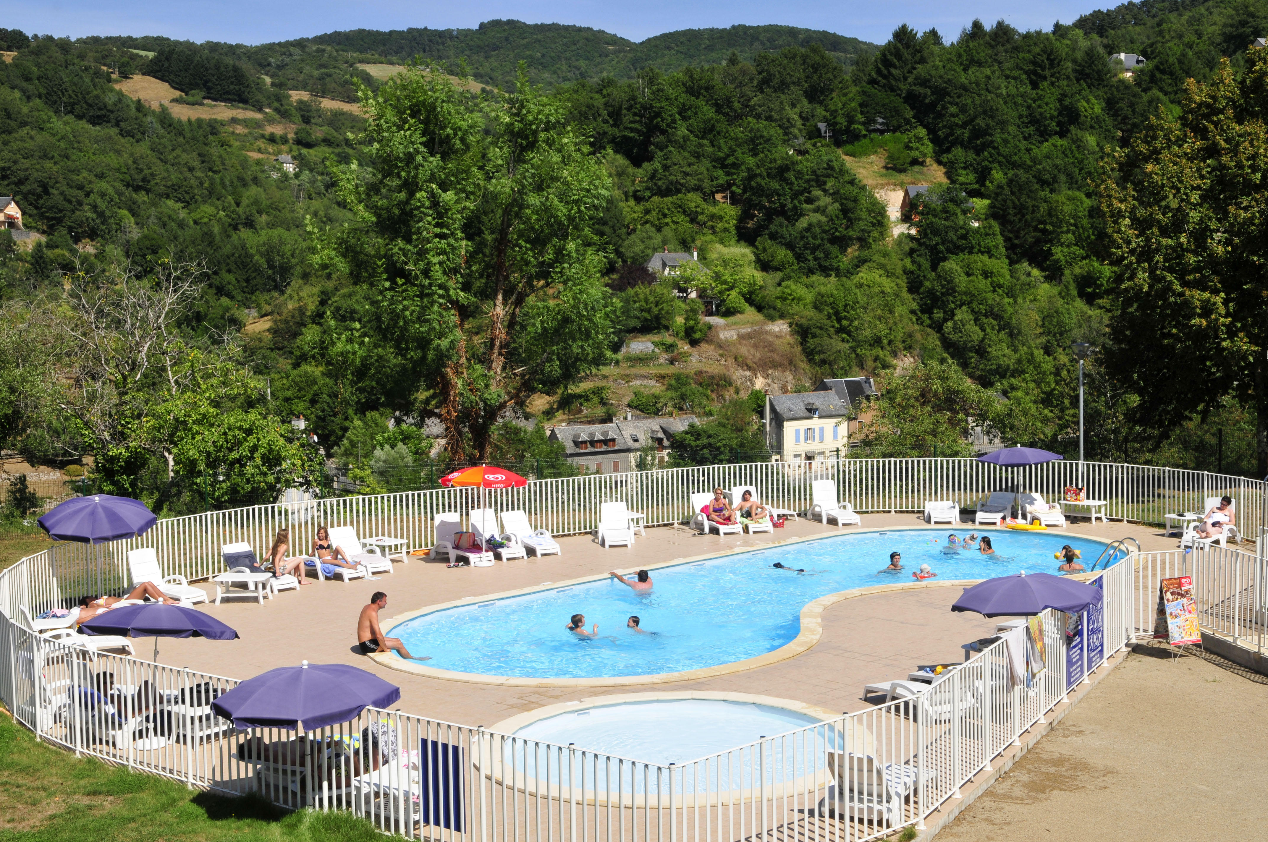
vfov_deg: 29.8
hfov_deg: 43.7
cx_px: 634
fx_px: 1583
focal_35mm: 45
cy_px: 421
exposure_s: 1/250
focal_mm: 30
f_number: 11
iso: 200
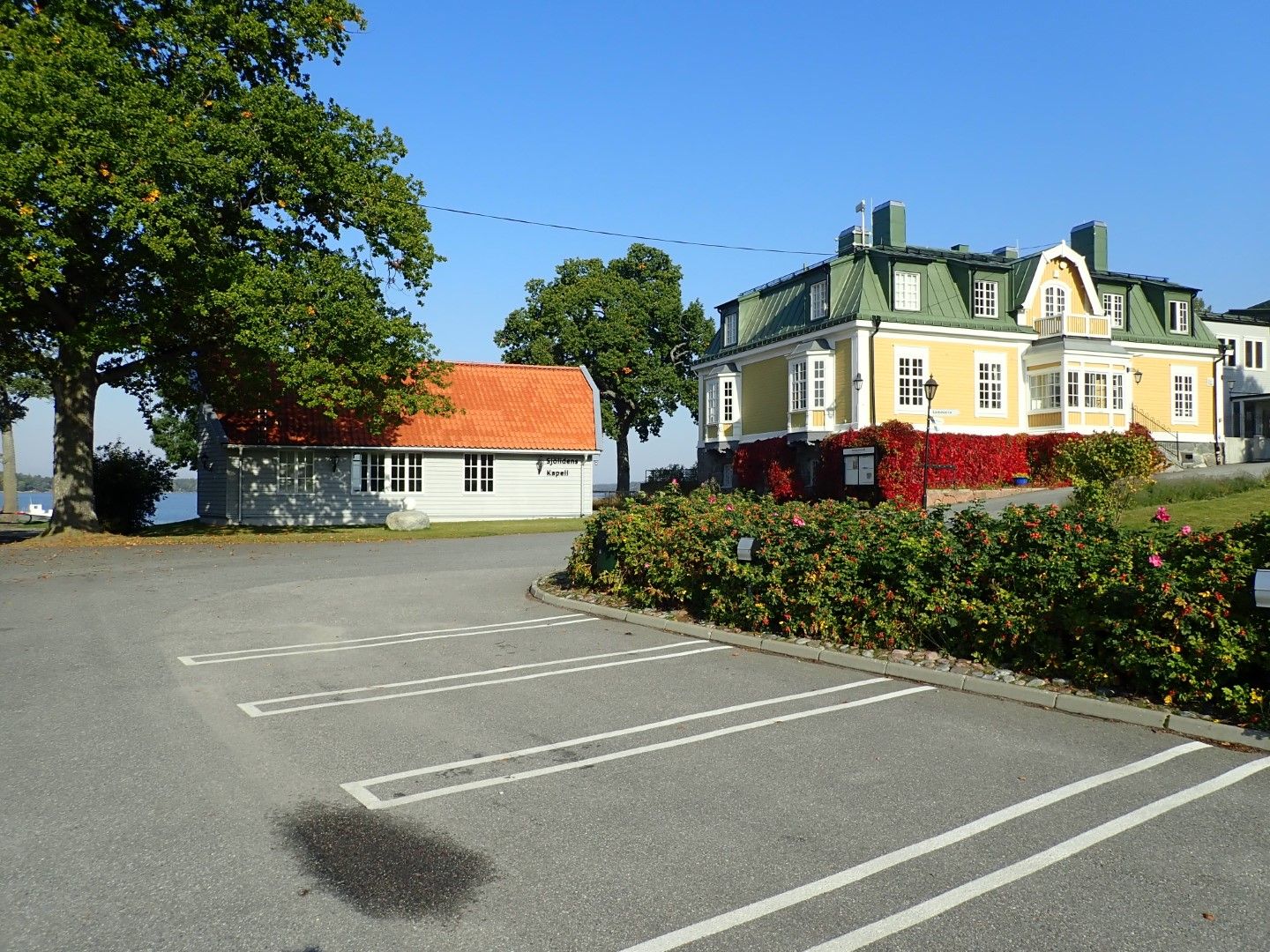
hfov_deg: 69.4
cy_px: 476
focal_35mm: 25
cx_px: 635
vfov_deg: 54.9
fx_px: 917
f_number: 8
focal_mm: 4.5
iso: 100
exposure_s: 1/160
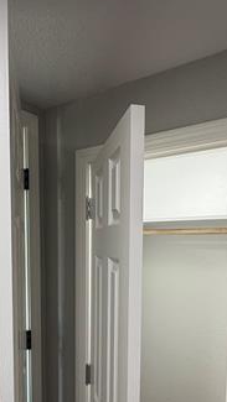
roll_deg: -2.0
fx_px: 321
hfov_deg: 39.0
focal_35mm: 30
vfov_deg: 62.2
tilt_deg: -5.0
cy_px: 277
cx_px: 117
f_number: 2.2
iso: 250
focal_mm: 2.22
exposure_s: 1/120
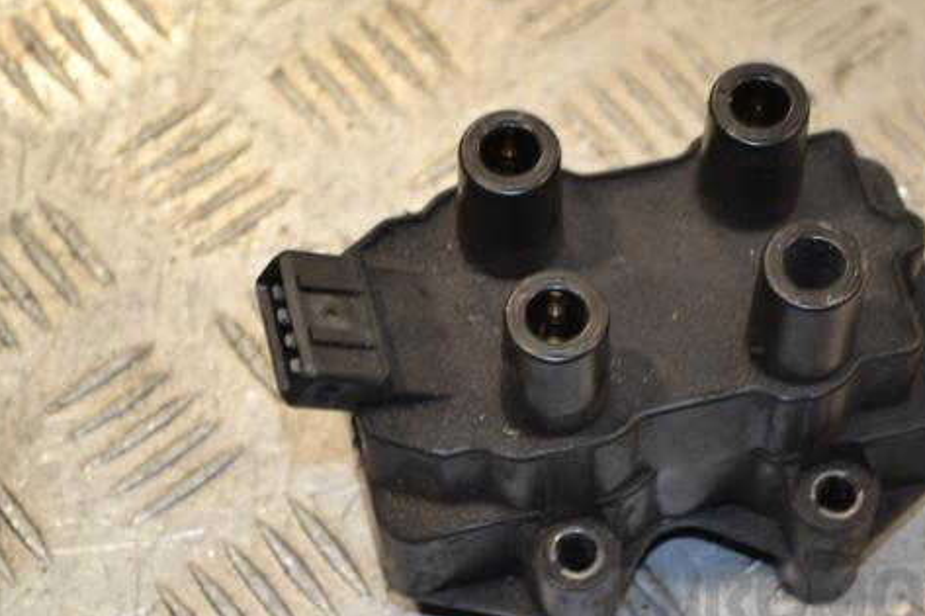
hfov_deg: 20.6
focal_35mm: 99
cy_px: 338
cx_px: 571
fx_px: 2543
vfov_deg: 13.8
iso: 400
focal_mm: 52
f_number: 5.6
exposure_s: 1/80
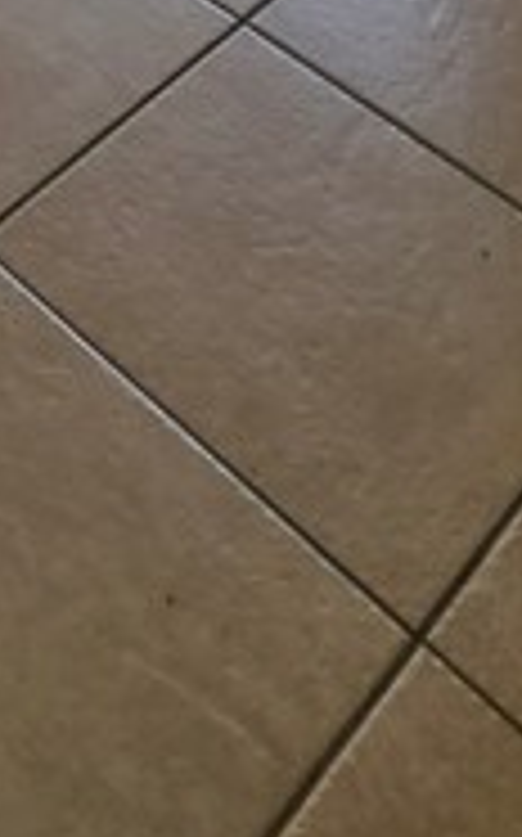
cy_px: -1440
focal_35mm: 76
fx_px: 1733
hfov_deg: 15.0
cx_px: -396
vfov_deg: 13.0
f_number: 1.9
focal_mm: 2.2
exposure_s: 1/120
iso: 20
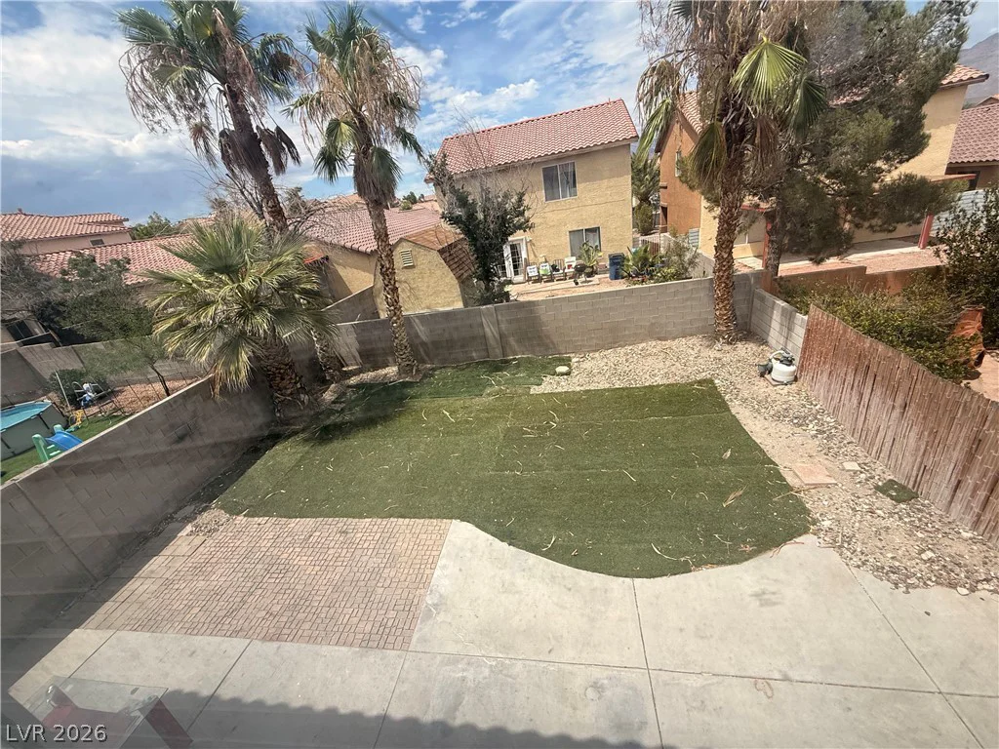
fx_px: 404
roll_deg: +10.5
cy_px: 374
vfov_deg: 85.7
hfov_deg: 102.1
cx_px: 500
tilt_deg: -23.1
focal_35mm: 14
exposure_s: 1/2024
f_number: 2.2
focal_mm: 2.22
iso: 50
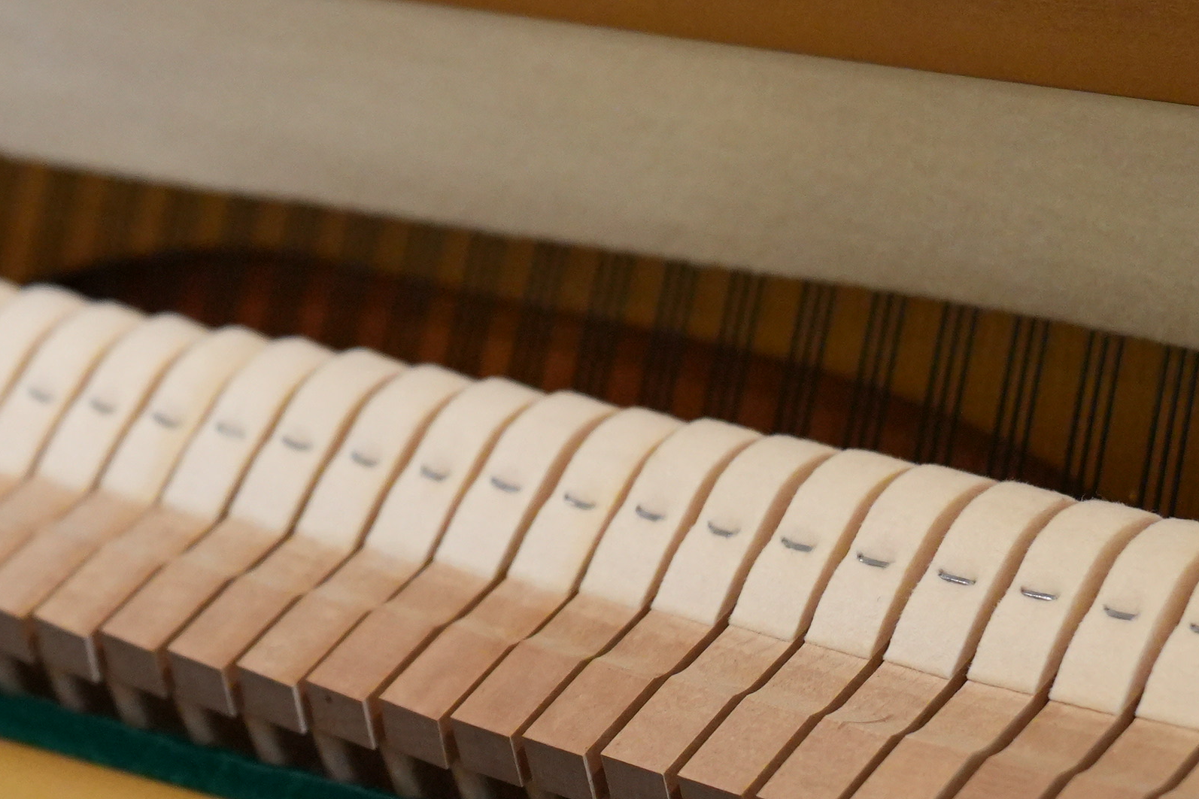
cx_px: 185
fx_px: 4807
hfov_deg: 14.1
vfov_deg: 9.5
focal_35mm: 144
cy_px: 296
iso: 2000
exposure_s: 1/160
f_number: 2.8
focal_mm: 35
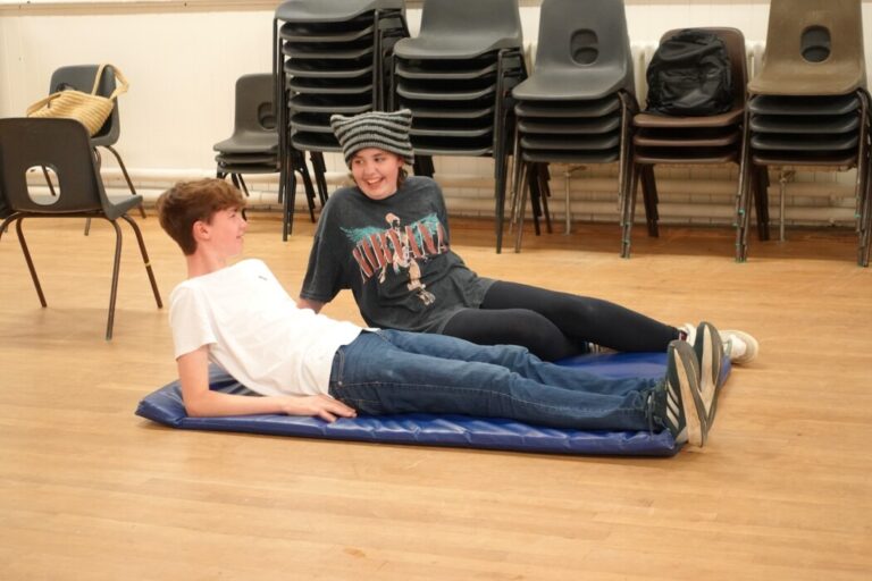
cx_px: 436
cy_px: 290
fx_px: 1695
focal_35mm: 70
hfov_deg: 28.8
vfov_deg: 19.5
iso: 1600
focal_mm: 25.7
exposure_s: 1/60
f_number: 2.8
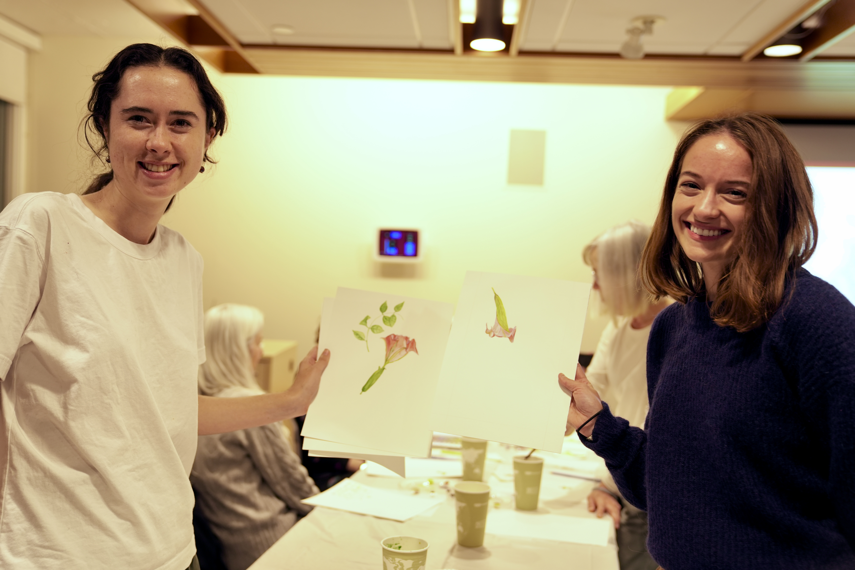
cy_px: 285
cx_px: 428
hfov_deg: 51.9
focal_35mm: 37
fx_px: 879
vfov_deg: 35.9
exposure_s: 1/40
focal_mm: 37
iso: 500
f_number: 2.8
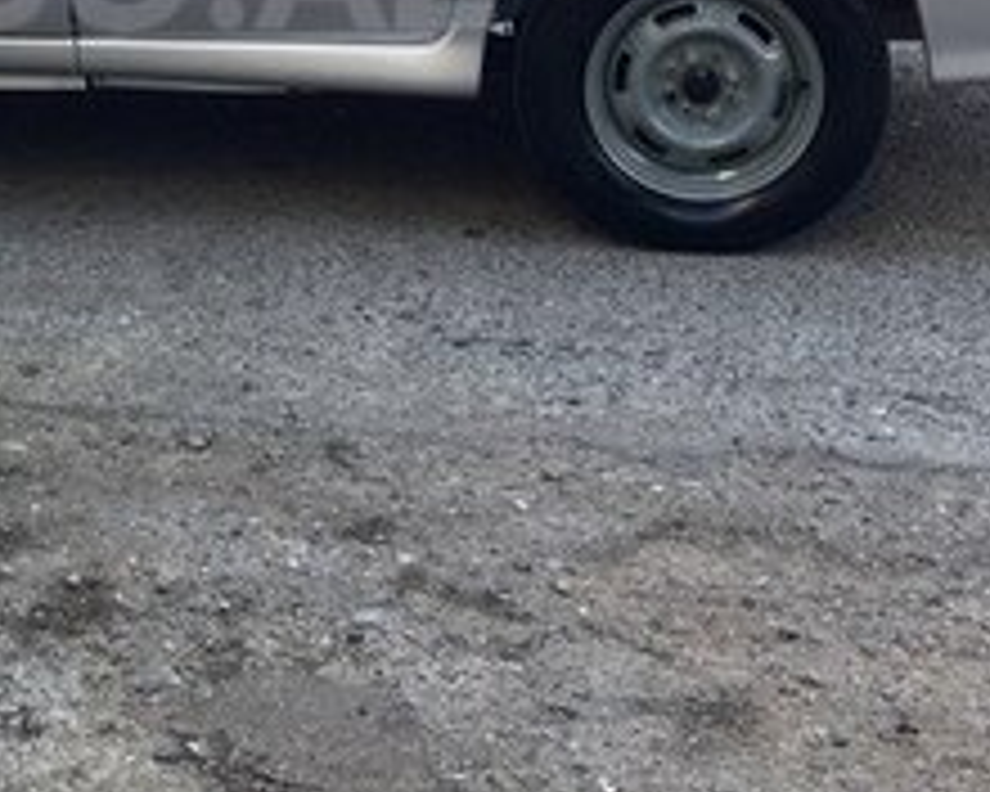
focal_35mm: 85
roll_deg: +2.5
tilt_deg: -8.8
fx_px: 2491
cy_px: -38
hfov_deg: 21.8
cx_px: 36
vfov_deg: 17.6
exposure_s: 1/100
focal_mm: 4.15
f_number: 2.2
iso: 25
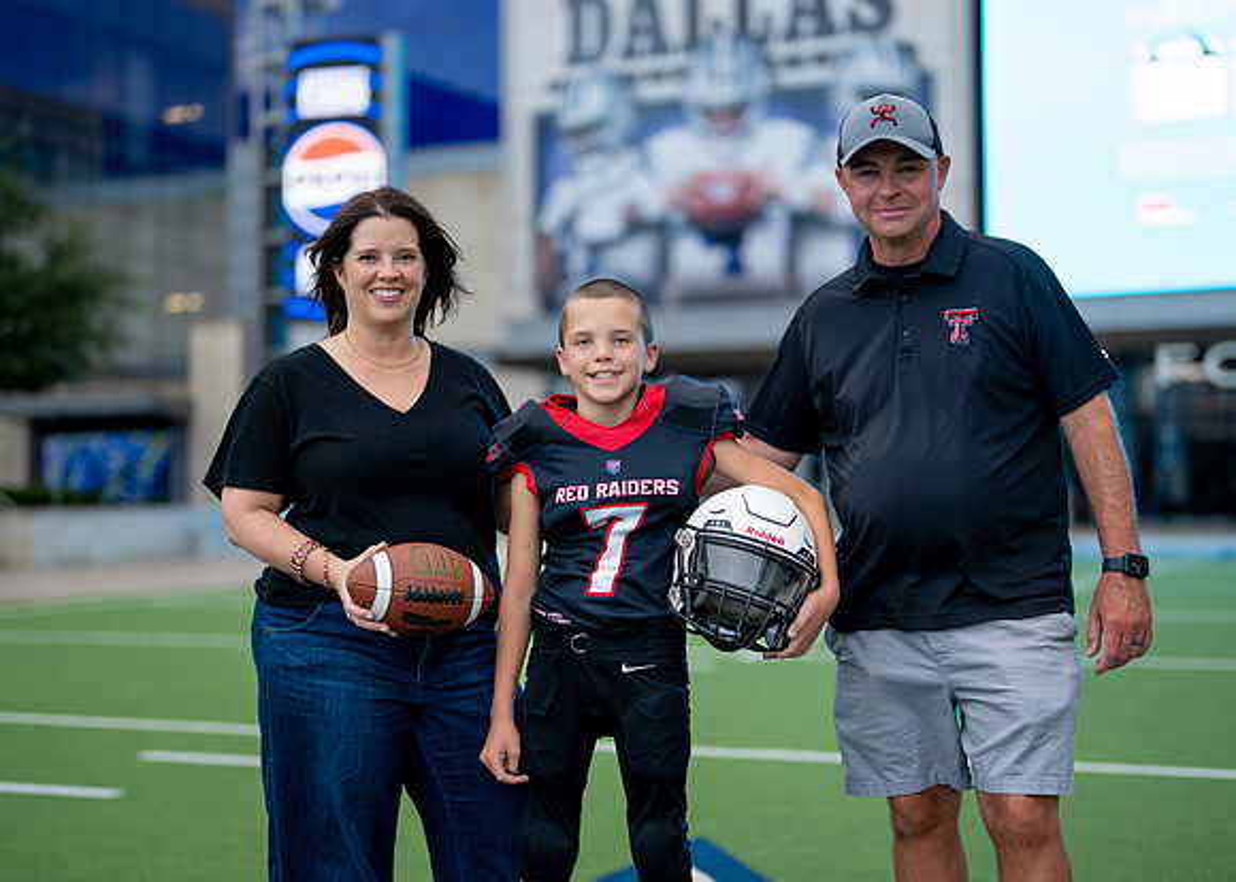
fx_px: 2100
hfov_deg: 32.8
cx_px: 625
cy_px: 460
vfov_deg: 23.7
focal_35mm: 60
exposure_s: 1/1000
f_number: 1.2
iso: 100
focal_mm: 50
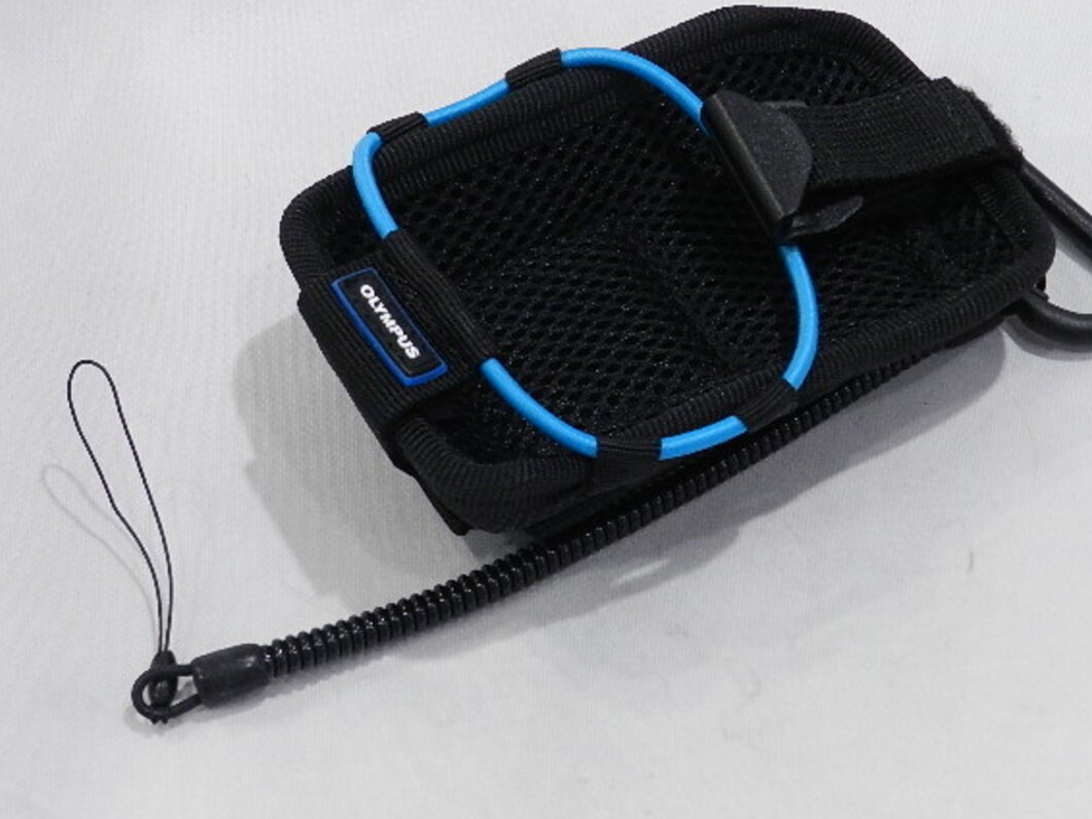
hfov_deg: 20.6
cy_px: 360
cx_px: 585
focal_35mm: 95
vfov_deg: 15.6
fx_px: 2997
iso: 800
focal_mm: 14.9
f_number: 4.4
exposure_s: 1/80
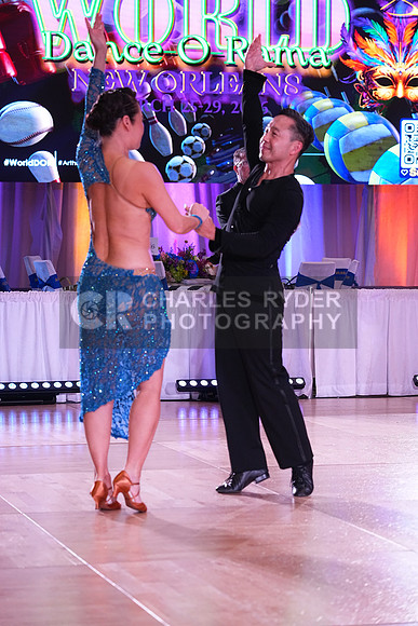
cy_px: 313
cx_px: 209
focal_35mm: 105
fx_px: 1828
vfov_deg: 19.5
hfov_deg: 13.0
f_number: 4.5
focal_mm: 105
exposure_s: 1/400
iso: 3200
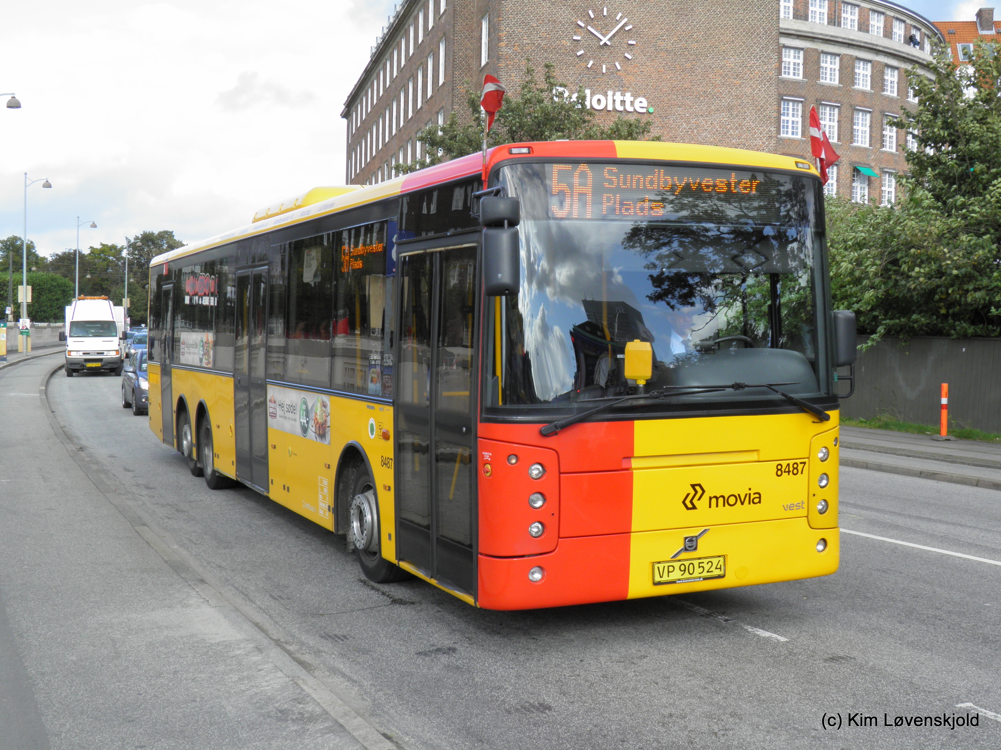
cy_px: 375
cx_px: 500
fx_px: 1272
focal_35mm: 44
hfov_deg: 42.9
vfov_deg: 32.9
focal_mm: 7.9
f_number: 6
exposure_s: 1/100
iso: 50
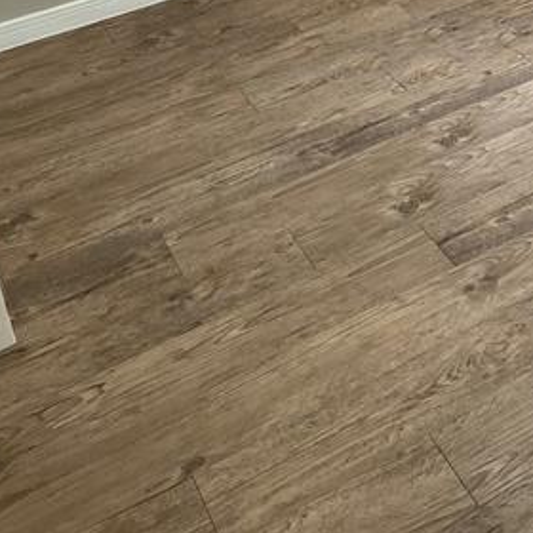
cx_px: 531
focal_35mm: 63
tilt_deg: -20.5
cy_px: -135
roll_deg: +5.1
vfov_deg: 24.3
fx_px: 1097
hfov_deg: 25.9
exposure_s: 1/121
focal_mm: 5.1
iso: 100
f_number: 1.6
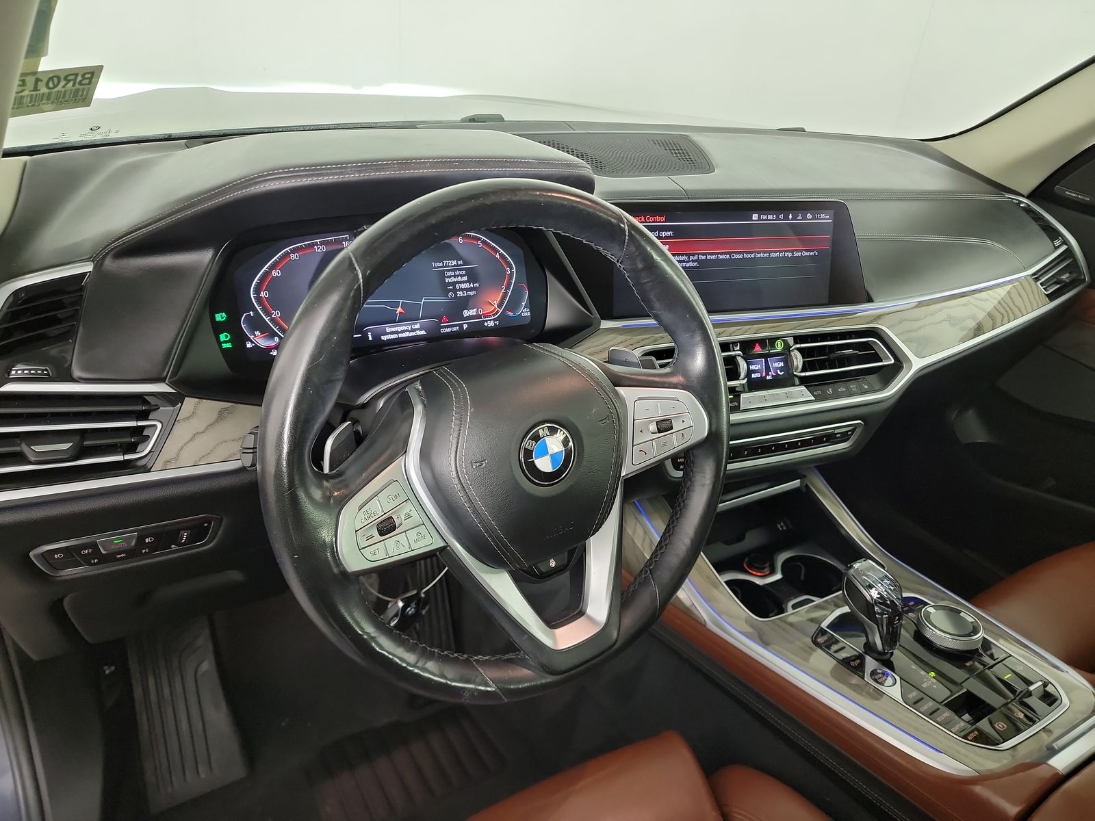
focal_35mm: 24
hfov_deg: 71.6
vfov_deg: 56.8
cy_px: 410
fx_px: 759
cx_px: 548
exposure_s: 1/59
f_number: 1.8
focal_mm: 6.7
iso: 601
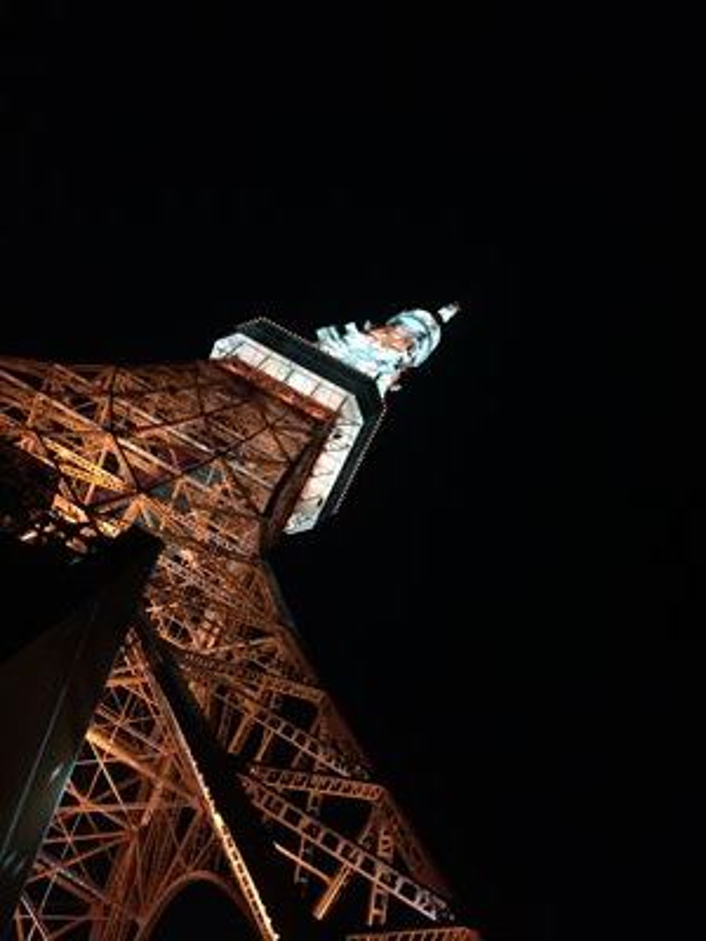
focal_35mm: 29
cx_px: 353
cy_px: 470
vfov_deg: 61.7
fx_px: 789
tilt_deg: +65.1
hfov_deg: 48.2
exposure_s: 1/30
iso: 125
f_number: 2.2
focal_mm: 4.15
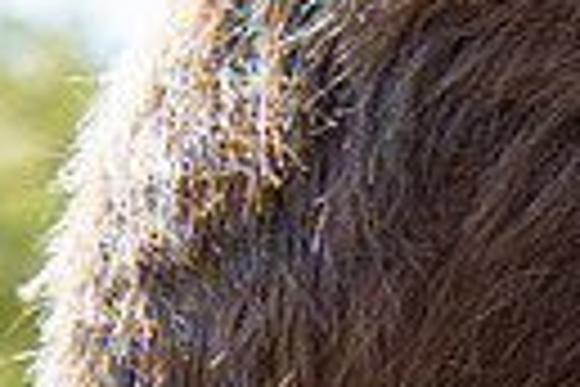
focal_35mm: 171
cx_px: 1039
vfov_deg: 7.8
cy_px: 668
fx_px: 2755
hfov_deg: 11.2
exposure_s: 1/800
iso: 200
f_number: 5.6
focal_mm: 38
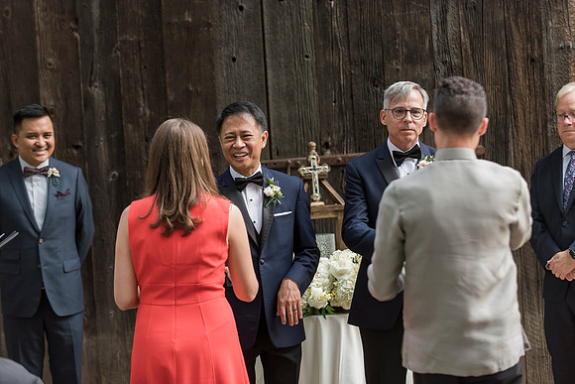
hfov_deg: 17.6
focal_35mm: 116
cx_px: 288
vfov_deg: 11.8
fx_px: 1853
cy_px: 192
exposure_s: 1/500
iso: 800
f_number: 3.5
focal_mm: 116
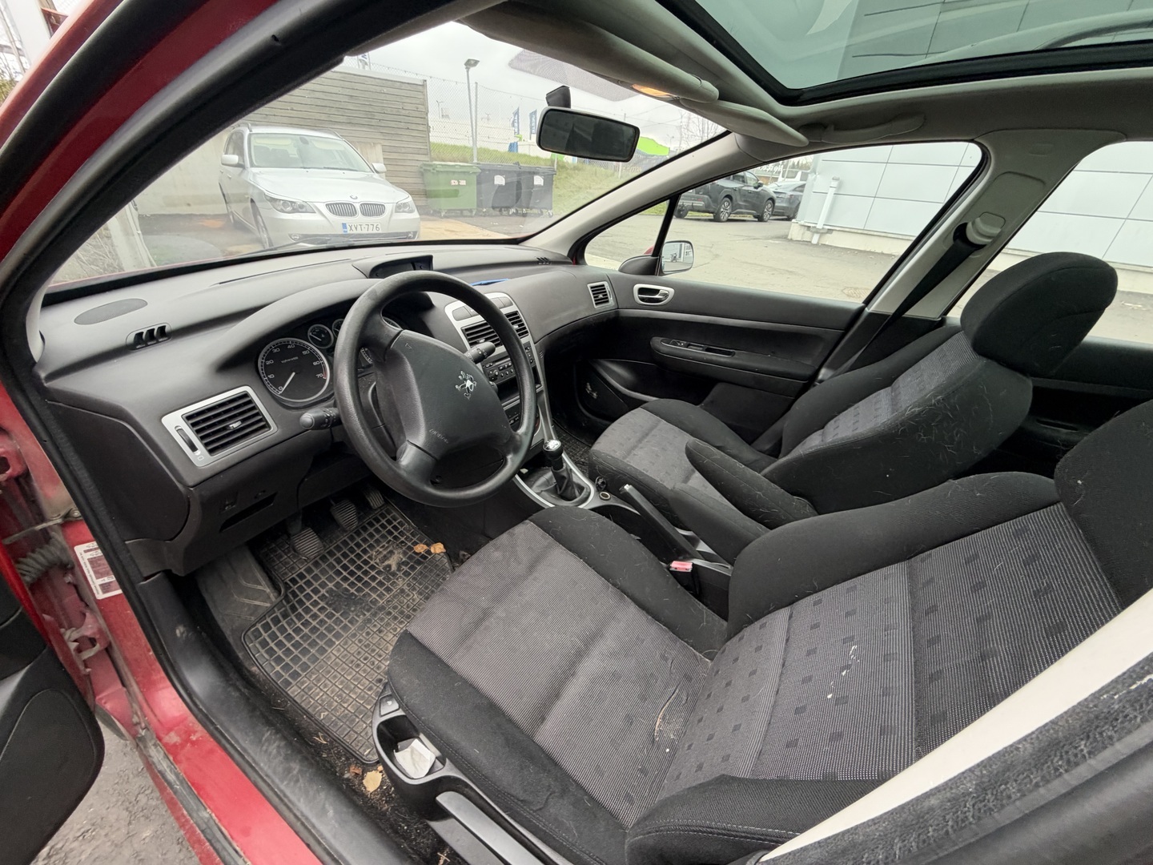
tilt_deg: -28.8
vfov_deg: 85.7
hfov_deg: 102.1
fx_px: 466
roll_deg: -4.2
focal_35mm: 14
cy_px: 432
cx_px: 576
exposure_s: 1/121
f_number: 2.2
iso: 250
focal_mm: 2.22
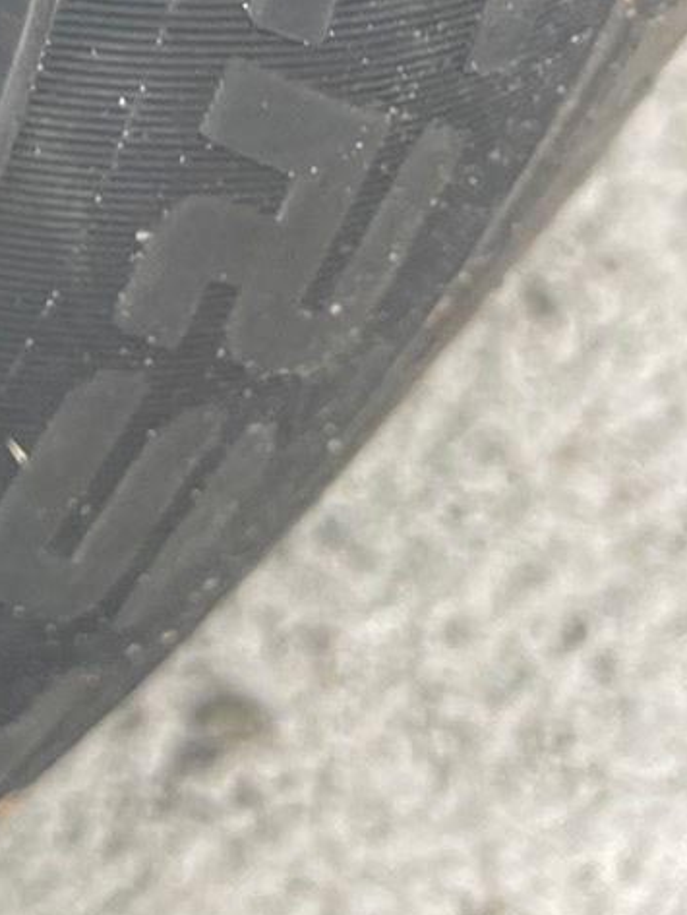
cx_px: -480
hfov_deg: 13.6
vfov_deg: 17.3
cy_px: -569
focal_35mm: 99
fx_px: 2619
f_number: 1.6
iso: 32
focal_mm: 4.2
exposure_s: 1/137
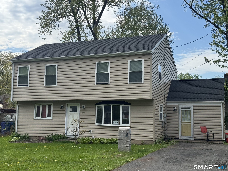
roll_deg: -0.8
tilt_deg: +5.9
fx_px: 316
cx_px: 114
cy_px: 86
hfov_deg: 39.7
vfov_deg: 30.3
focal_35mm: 48
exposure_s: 1/3425
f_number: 1.78
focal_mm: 6.76
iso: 64
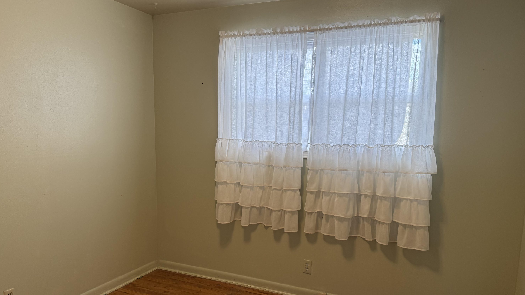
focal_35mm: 27
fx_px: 376
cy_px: 179
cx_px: 264
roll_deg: -1.5
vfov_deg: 42.6
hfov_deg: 69.9
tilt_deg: -7.1
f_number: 1.78
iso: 100
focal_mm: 6.76
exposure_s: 1/120
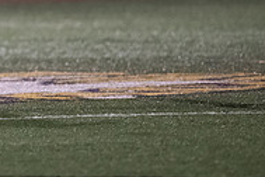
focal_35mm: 923
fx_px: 6794
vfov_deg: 1.5
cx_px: -79
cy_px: -54
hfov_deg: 2.2
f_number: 2.8
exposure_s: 1/1000
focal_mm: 300
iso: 8000
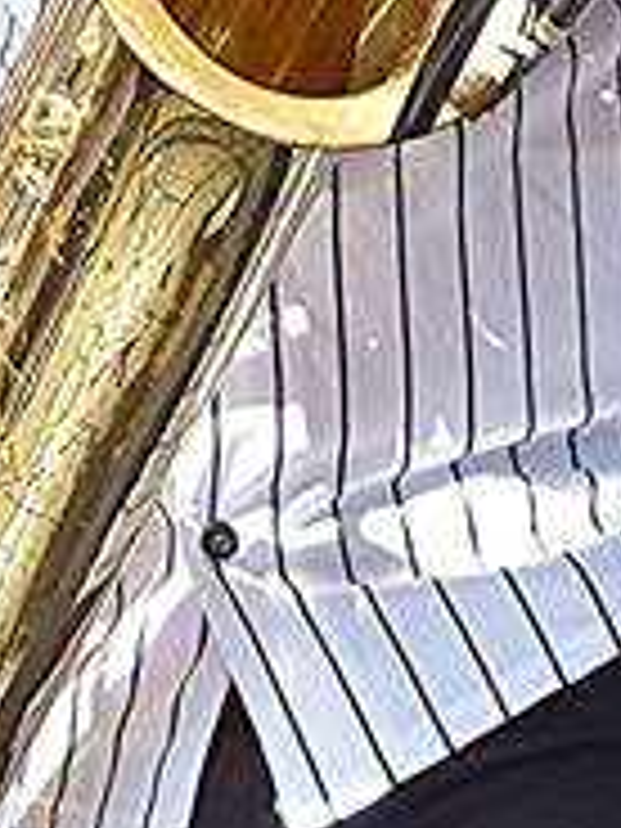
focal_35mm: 451
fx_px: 10788
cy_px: 657
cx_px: 230
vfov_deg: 4.4
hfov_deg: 3.3
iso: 100
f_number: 4
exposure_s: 1/250
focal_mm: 15
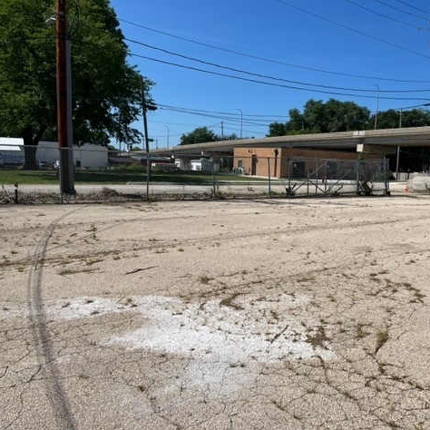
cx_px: 279
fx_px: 436
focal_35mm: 31
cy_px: 217
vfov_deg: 52.5
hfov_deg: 51.8
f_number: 1.6
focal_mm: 5.1
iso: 50
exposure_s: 1/6494
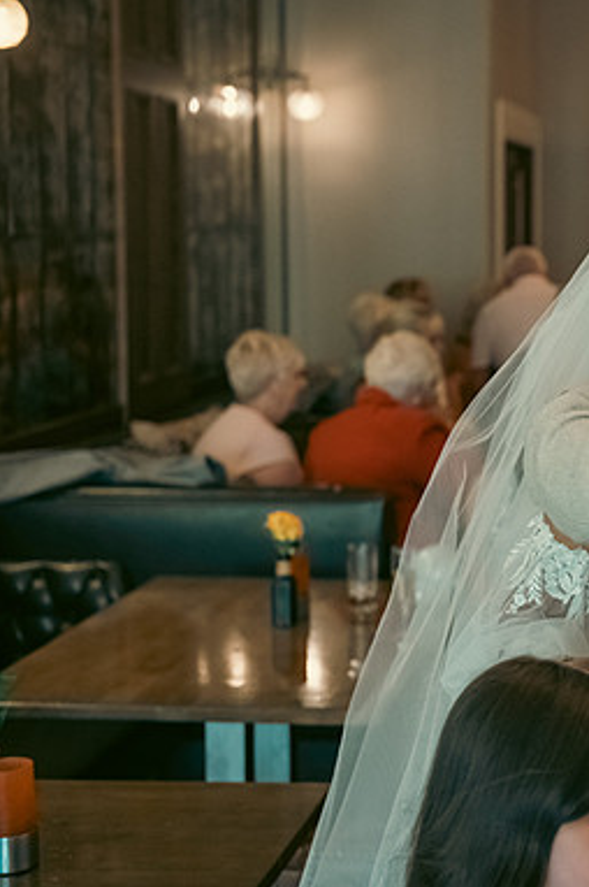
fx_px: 1868
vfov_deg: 26.7
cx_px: 670
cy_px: 445
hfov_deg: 17.2
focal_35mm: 76
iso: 2000
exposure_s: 1/160
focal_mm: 50
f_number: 3.5
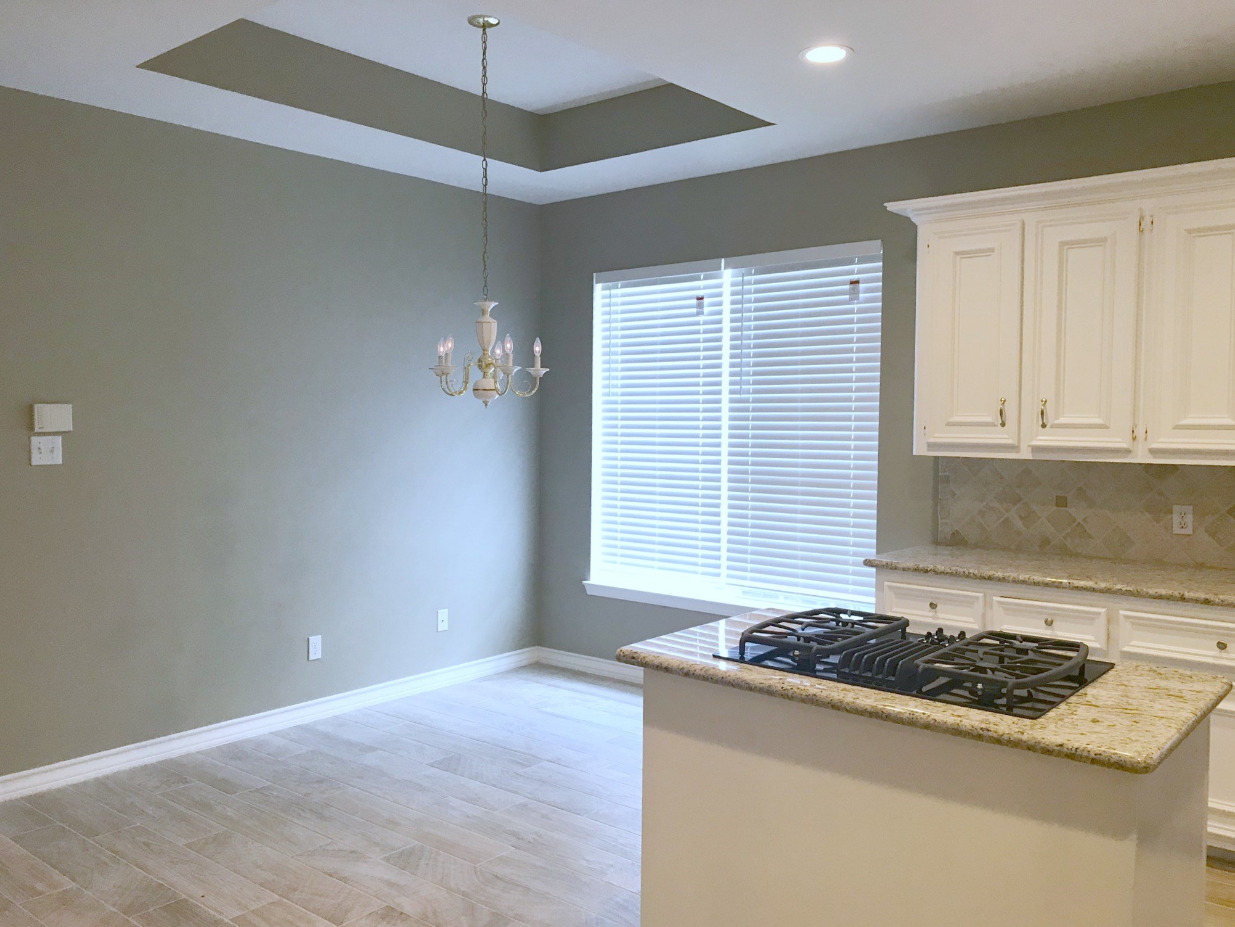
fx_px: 999
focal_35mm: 28
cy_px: 464
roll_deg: -1.4
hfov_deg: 63.4
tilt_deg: -2.8
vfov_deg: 49.7
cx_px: 618
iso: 40
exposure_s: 1/30
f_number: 1.8
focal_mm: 3.99
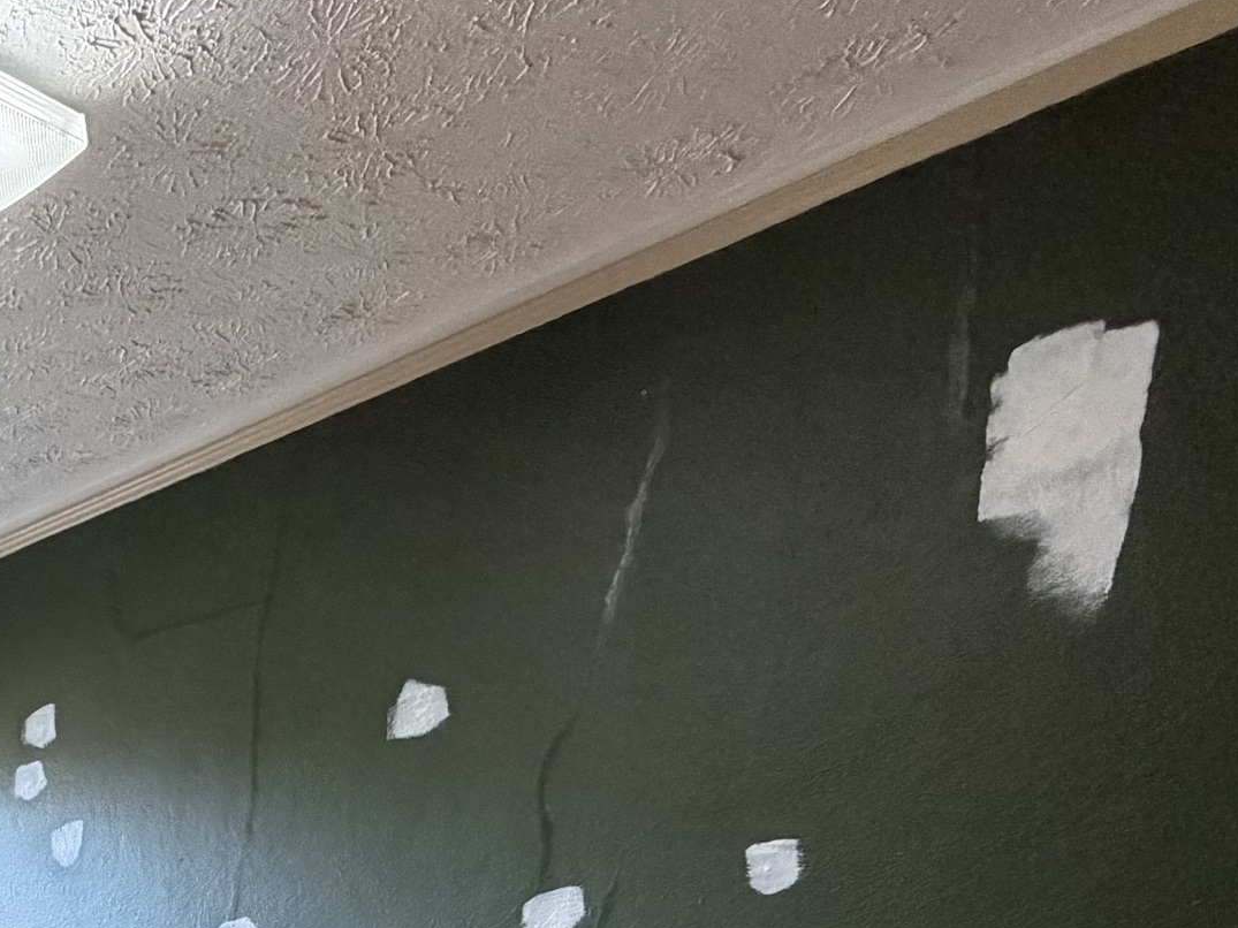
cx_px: -193
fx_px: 1430
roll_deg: +1.0
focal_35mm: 40
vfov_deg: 28.2
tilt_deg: -8.4
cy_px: 1264
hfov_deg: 37.3
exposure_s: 1/60
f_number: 2.2
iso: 500
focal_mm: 2.22
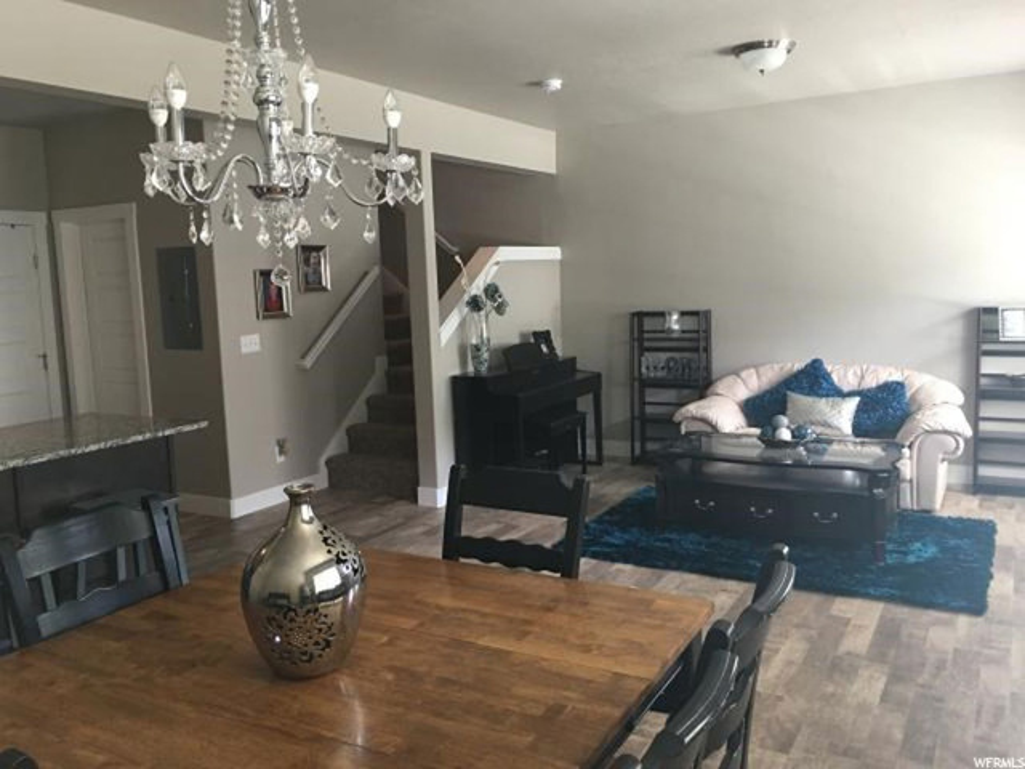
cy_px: 384
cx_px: 512
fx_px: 859
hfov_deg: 61.7
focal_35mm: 29
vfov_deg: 48.2
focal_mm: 4.15
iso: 50
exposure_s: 1/15
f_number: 2.2
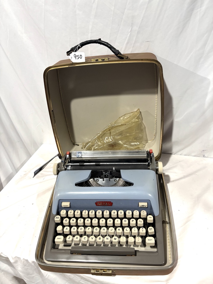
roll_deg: +5.3
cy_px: 142
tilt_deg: -33.9
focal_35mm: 26
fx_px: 213
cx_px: 106
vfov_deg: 67.3
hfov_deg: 53.1
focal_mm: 5.96
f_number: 1.6
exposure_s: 1/60
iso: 200
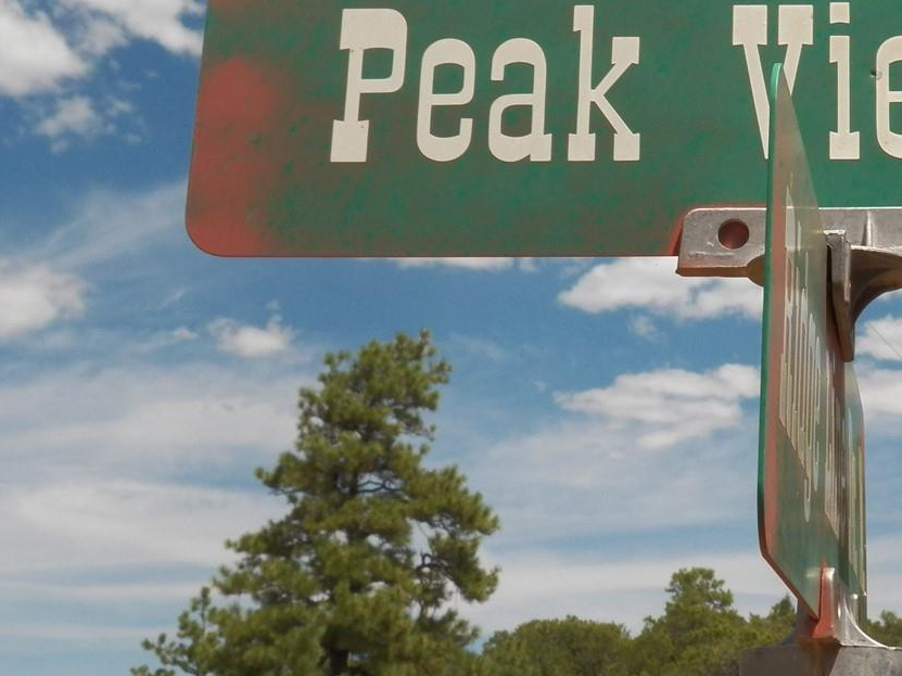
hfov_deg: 24.5
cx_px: 835
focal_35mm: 77
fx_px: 2006
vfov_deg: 18.9
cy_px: 111
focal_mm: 7.1
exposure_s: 1/1250
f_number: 5
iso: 125
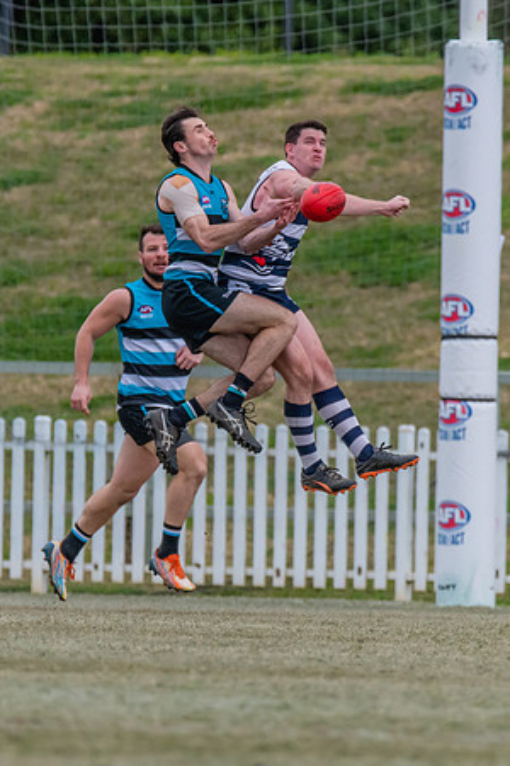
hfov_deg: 1.3
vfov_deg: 2.0
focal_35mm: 1043
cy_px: 380
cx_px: 270
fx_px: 22168
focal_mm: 600
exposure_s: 1/1600
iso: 1400
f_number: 6.3
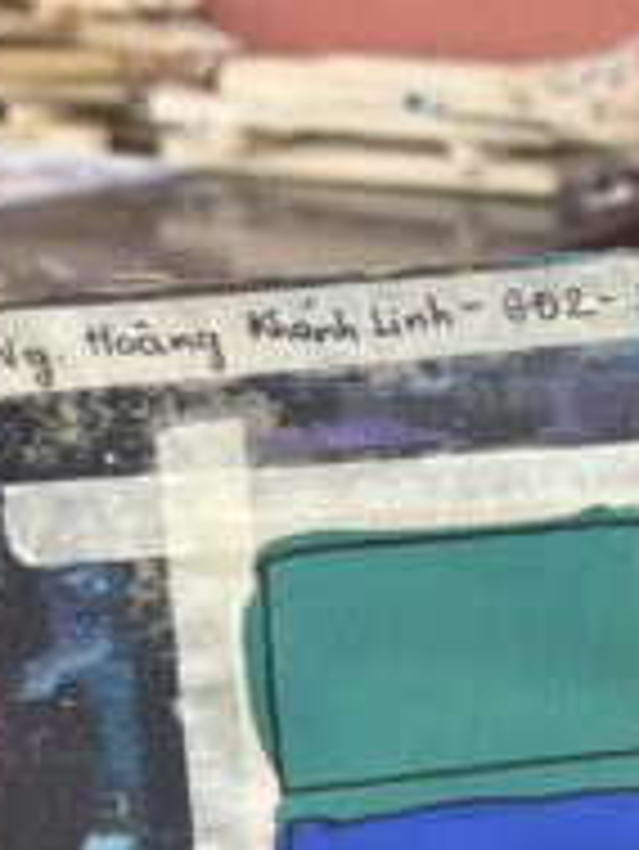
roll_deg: -3.2
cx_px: 1188
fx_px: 3122
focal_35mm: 127
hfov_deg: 10.9
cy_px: 697
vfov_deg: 15.4
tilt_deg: -15.6
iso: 80
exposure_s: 1/100
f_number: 1.78
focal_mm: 6.76
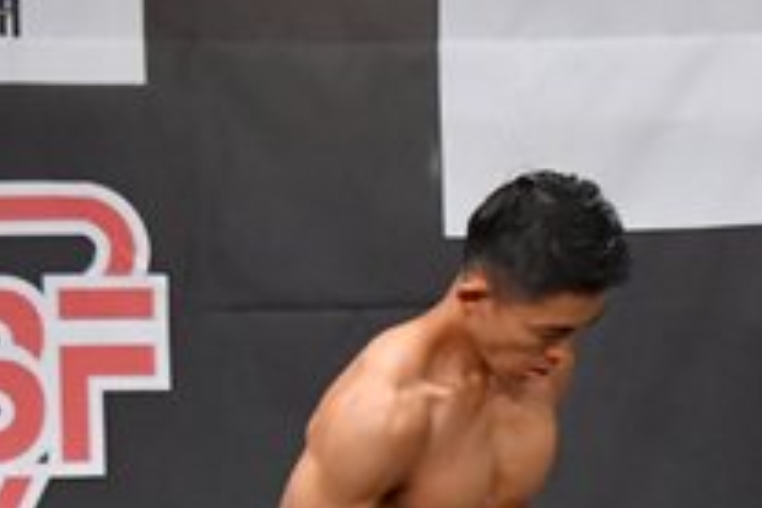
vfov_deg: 2.2
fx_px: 13334
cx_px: 1029
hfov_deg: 3.3
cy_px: 618
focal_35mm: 630
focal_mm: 112
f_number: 5.6
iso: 5000
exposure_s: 1/400
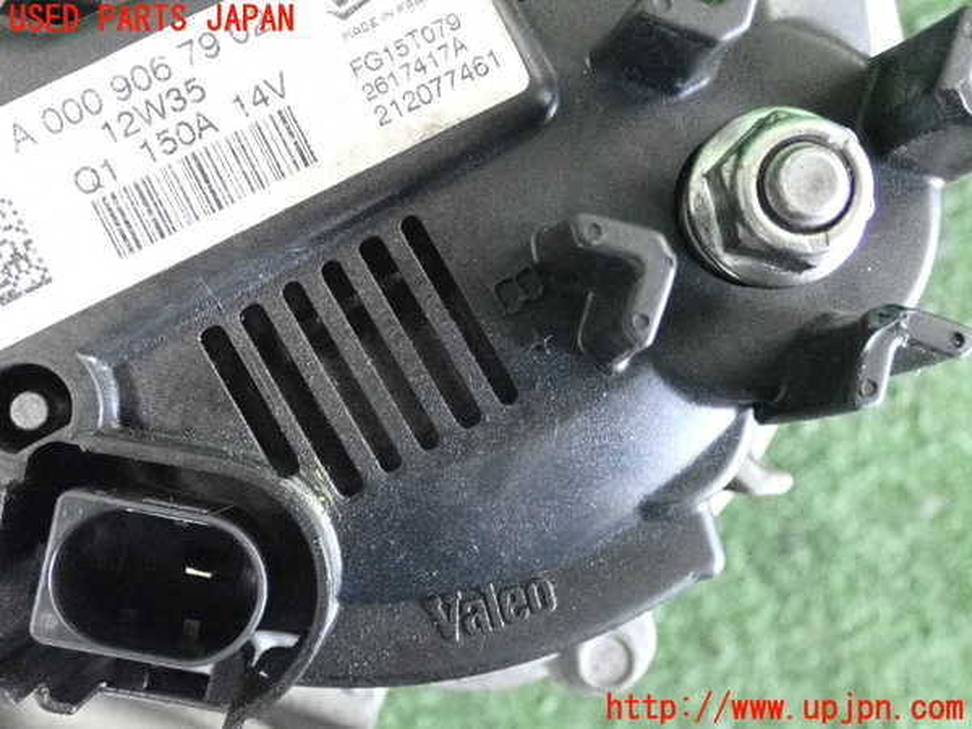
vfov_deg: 29.1
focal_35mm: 50
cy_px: 364
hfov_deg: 38.2
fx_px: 1404
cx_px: 486
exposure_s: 1/125
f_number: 3.2
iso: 6400
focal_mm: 9.01
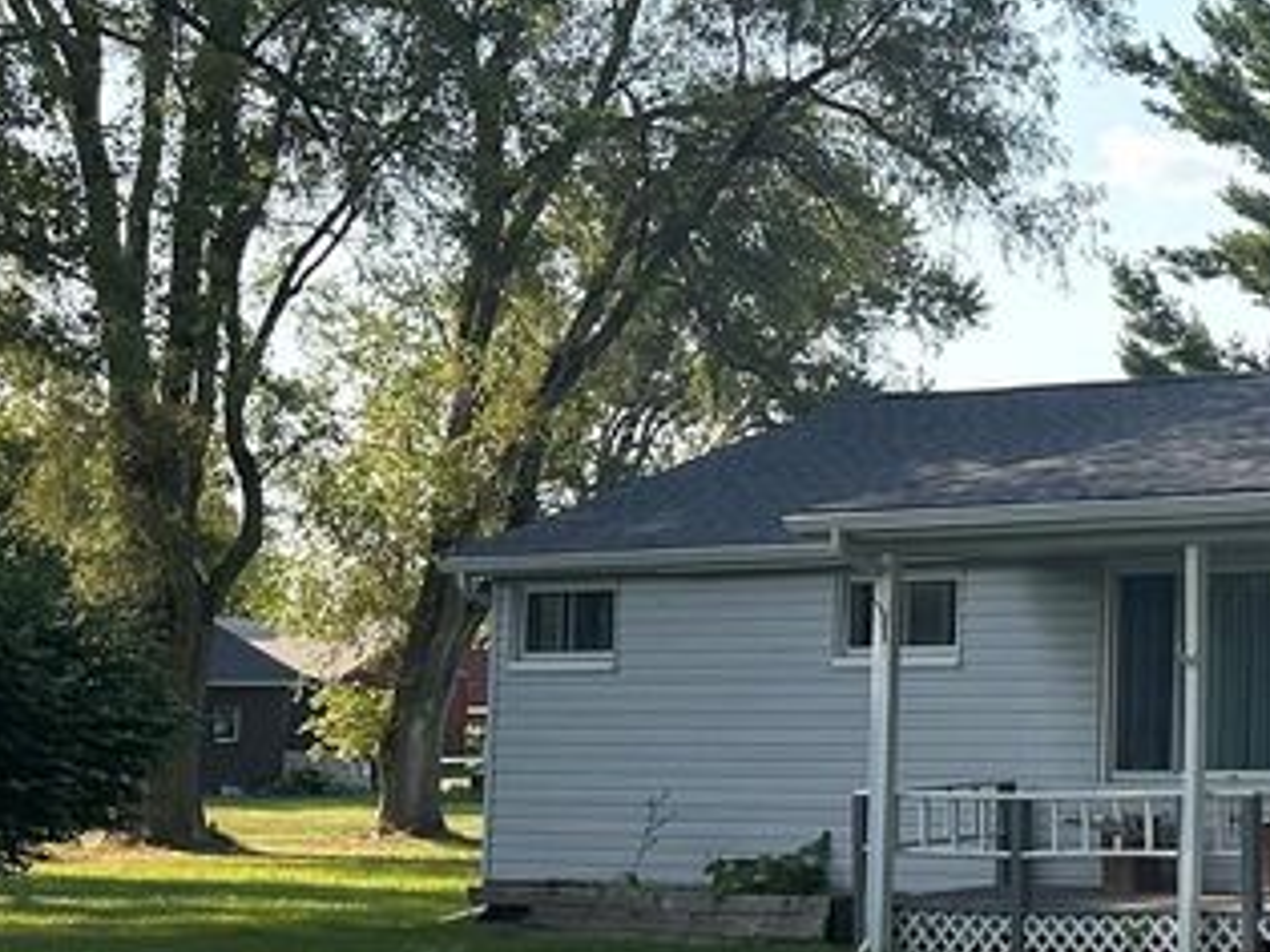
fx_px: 2861
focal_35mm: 78
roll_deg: -0.2
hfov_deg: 21.4
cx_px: 1851
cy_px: 504
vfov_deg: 18.9
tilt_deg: +4.6
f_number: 1.78
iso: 80
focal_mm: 6.86
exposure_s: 1/2967
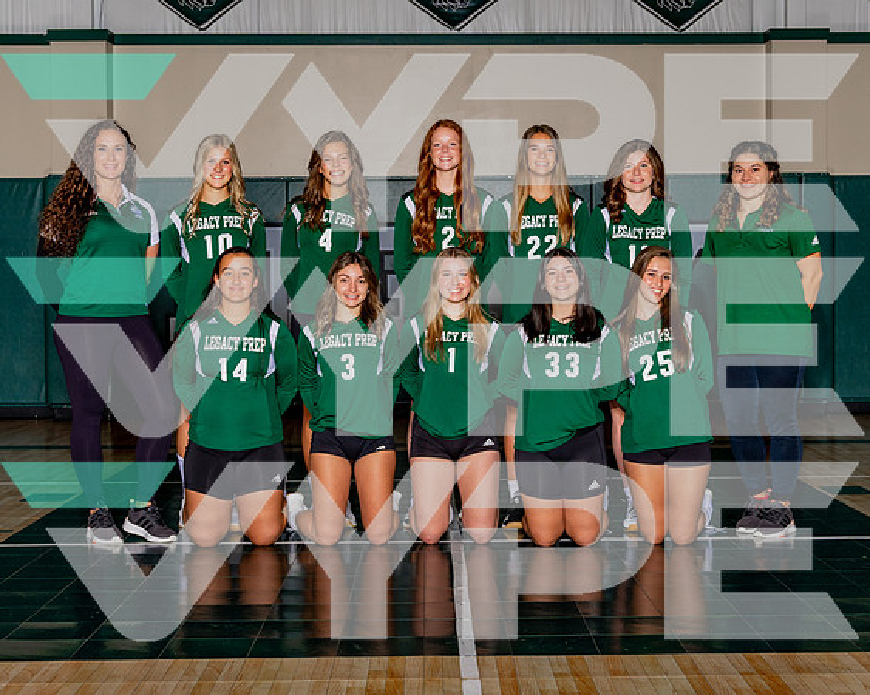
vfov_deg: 25.9
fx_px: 1510
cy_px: 305
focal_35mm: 59
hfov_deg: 32.1
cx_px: 466
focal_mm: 41
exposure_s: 1/200
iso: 320
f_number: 10
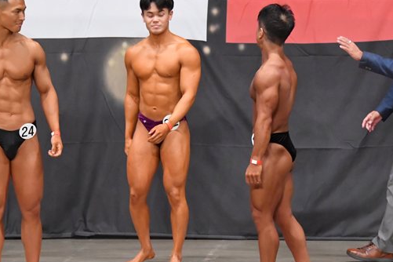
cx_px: 162
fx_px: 2936
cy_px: 137
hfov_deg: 7.7
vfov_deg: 5.1
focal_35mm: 269
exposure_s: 1/400
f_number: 5.6
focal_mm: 116
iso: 6400
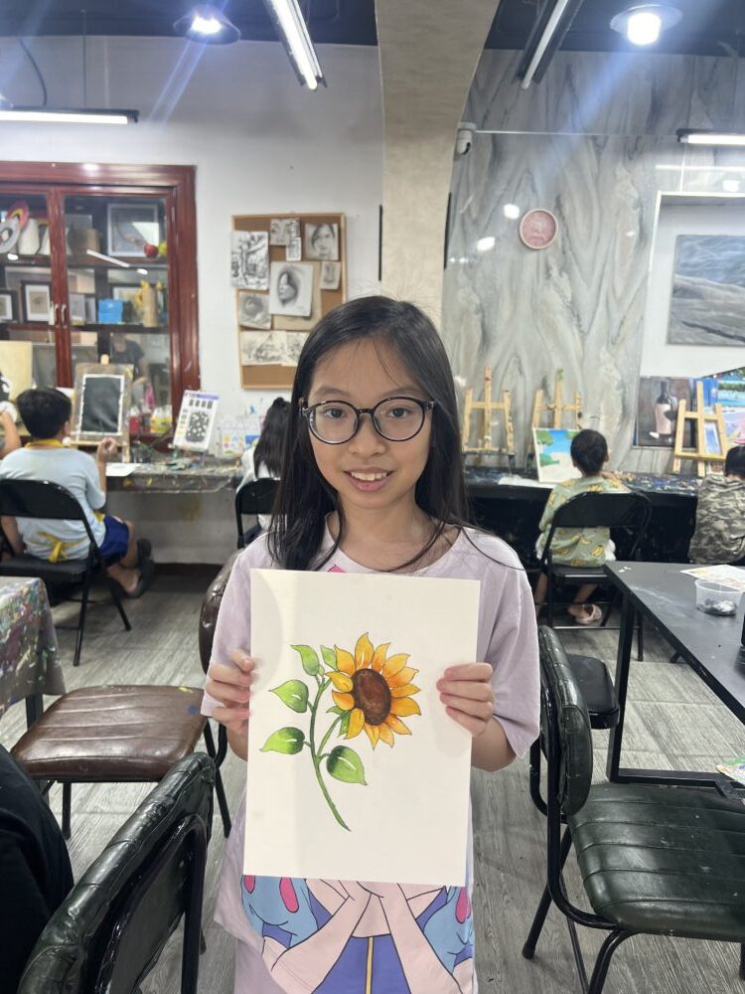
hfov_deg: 53.1
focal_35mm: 26
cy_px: 497
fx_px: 746
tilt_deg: -11.8
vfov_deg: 67.3
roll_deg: -2.5
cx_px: 372
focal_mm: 5.7
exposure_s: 1/100
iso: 80
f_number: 1.5
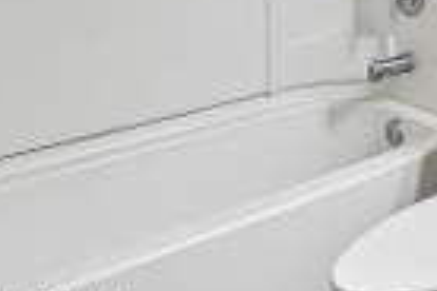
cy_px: -150
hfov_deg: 26.5
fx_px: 631
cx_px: 668
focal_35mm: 52
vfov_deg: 21.6
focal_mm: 10
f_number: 8
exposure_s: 1/10
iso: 400
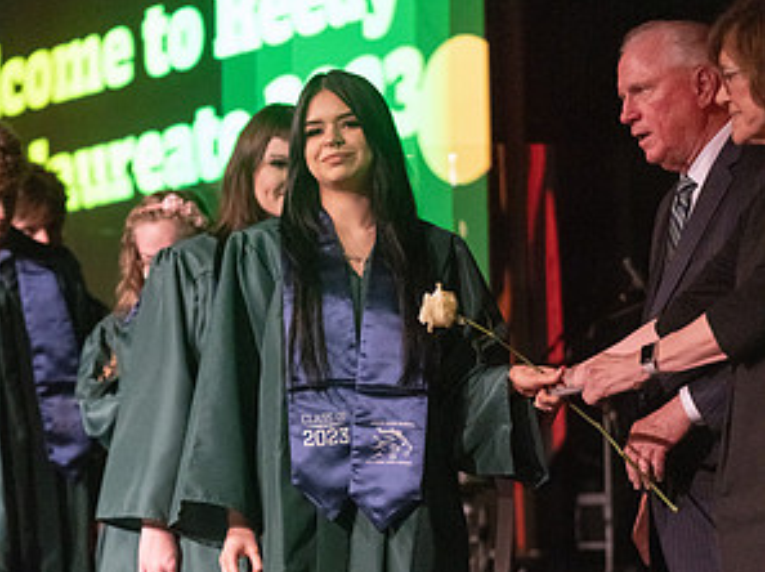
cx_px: 381
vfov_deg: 9.3
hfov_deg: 12.4
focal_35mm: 159
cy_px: 428
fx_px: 3510
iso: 16000
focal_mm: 109
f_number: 2.8
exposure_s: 1/1000
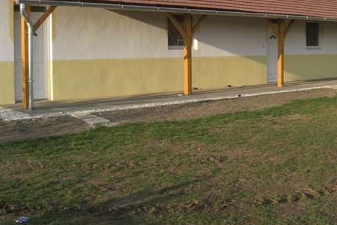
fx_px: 478
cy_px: 68
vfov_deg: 26.3
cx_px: 194
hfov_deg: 38.8
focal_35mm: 51
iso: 80
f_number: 4
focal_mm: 7.9
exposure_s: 1/320
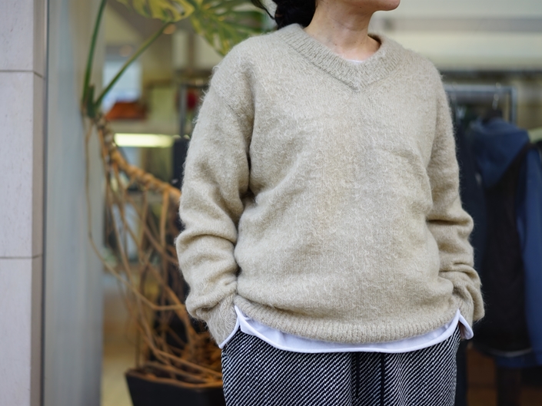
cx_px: 252
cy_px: 203
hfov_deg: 32.2
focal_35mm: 60
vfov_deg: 24.4
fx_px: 940
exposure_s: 1/160
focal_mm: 55
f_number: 1.8
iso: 100
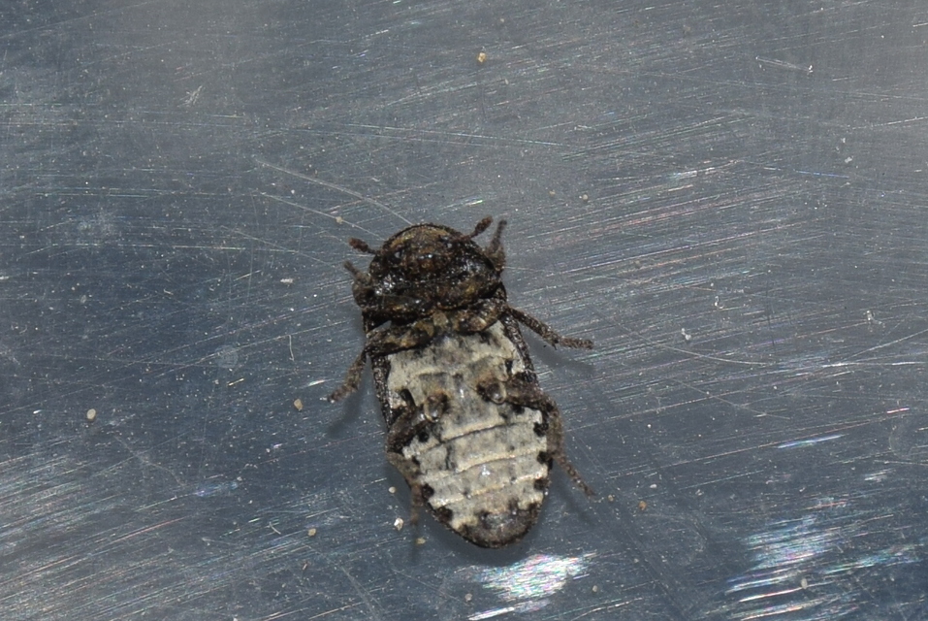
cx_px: 464
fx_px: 4722
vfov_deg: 7.5
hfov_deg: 11.2
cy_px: 310
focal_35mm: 183
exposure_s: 1/160
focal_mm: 122
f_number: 11
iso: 100
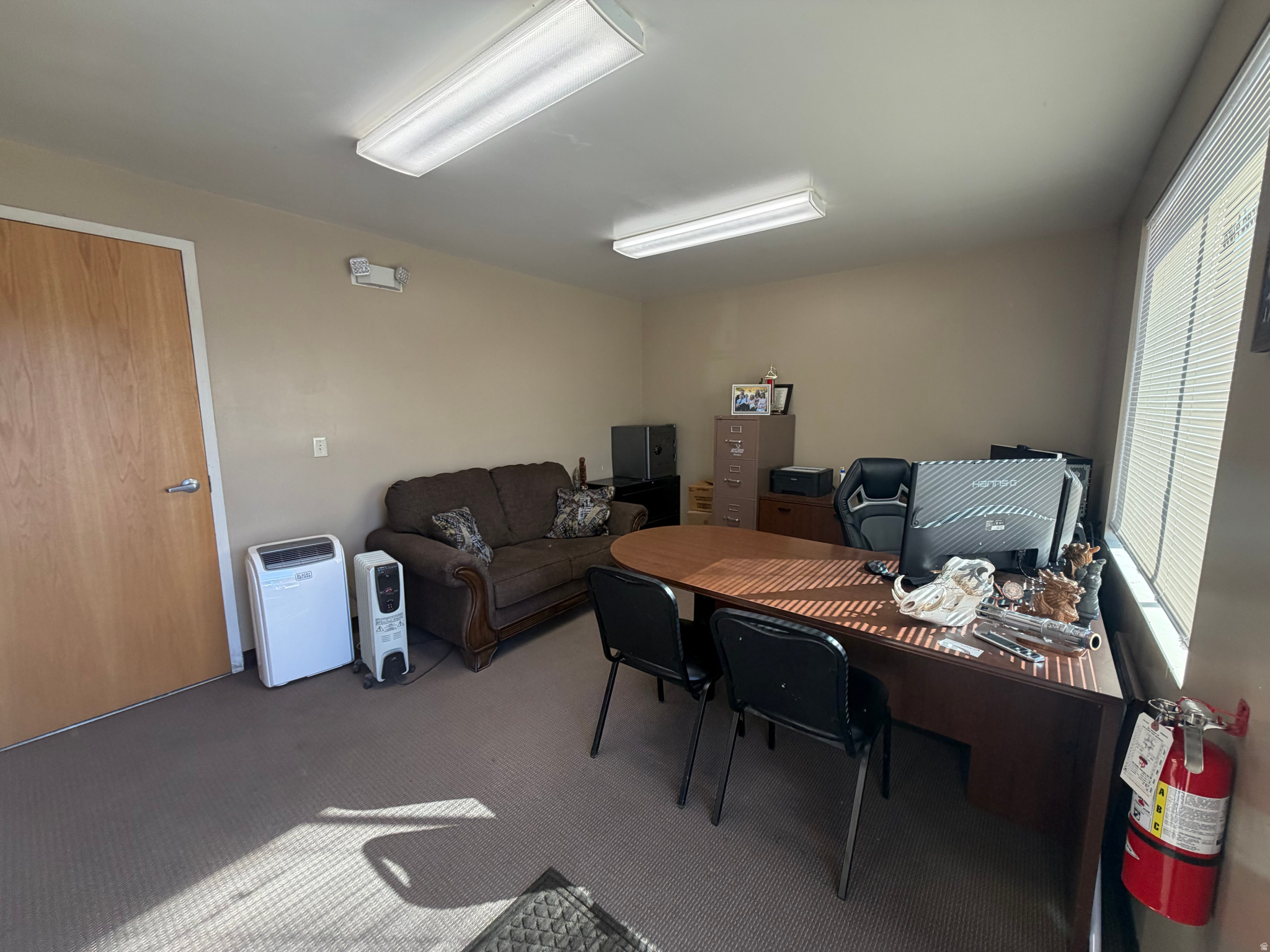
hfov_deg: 102.1
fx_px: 514
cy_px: 476
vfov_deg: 85.7
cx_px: 635
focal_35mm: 14
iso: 125
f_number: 2.2
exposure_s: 1/120
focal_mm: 2.22
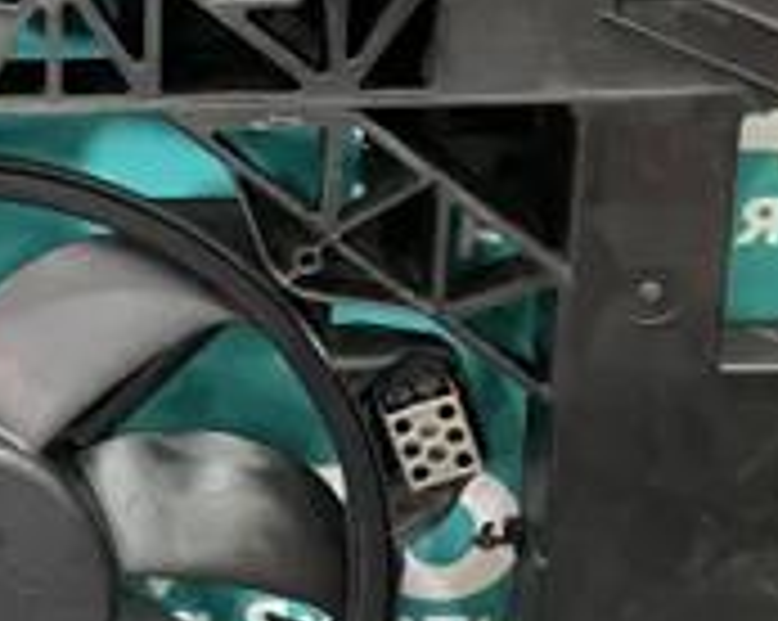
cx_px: -126
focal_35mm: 94
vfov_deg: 16.3
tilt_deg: -31.1
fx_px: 2162
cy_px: 270
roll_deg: +3.8
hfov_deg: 19.4
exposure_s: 1/50
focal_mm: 4.2
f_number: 1.6
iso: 250
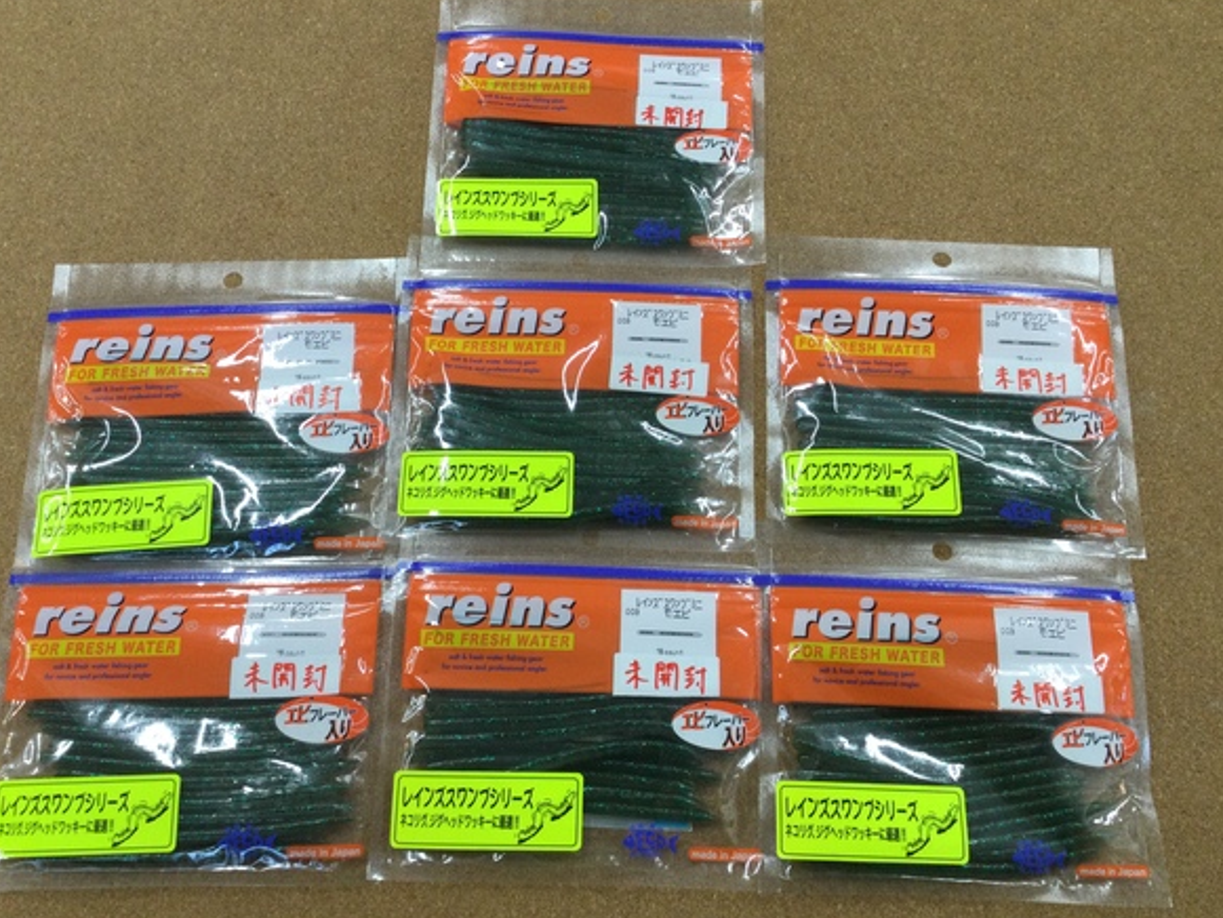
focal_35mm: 32
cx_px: 621
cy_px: 451
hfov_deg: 56.8
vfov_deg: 44.2
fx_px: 1131
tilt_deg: -72.8
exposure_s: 1/30
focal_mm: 3.3
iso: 32
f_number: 2.4
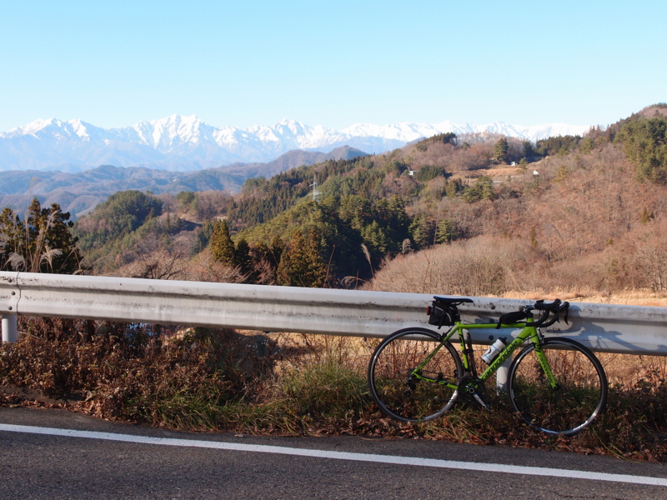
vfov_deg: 31.5
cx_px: 334
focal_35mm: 46
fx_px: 886
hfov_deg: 41.2
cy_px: 250
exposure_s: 1/640
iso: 100
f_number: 3.5
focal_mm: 9.87
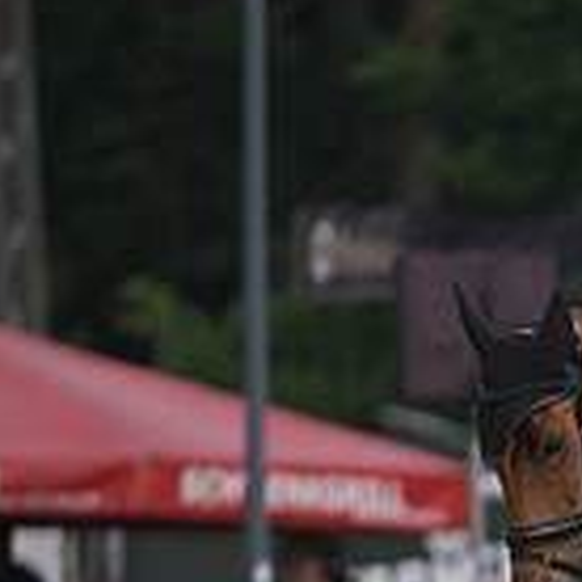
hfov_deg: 1.4
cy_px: 593
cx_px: 1080
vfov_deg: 1.4
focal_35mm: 1283
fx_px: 24405
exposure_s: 1/1250
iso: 180
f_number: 5
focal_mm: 360
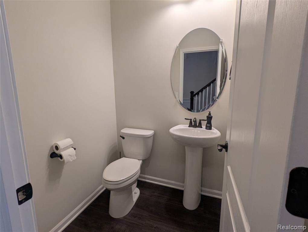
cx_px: 154
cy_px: 116
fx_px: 143
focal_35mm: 16
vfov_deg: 78.2
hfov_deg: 94.4
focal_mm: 2.35
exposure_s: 1/60
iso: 47
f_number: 2.2
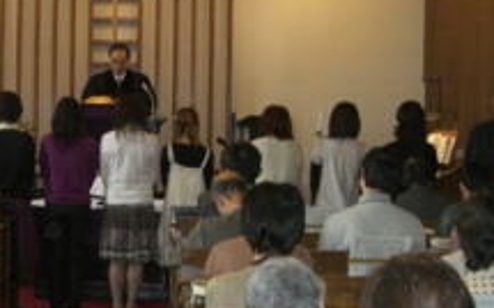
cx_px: 108
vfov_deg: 17.3
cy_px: 108
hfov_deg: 27.0
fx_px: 1009
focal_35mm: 75
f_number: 3.1
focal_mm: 6.3
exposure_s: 1/60
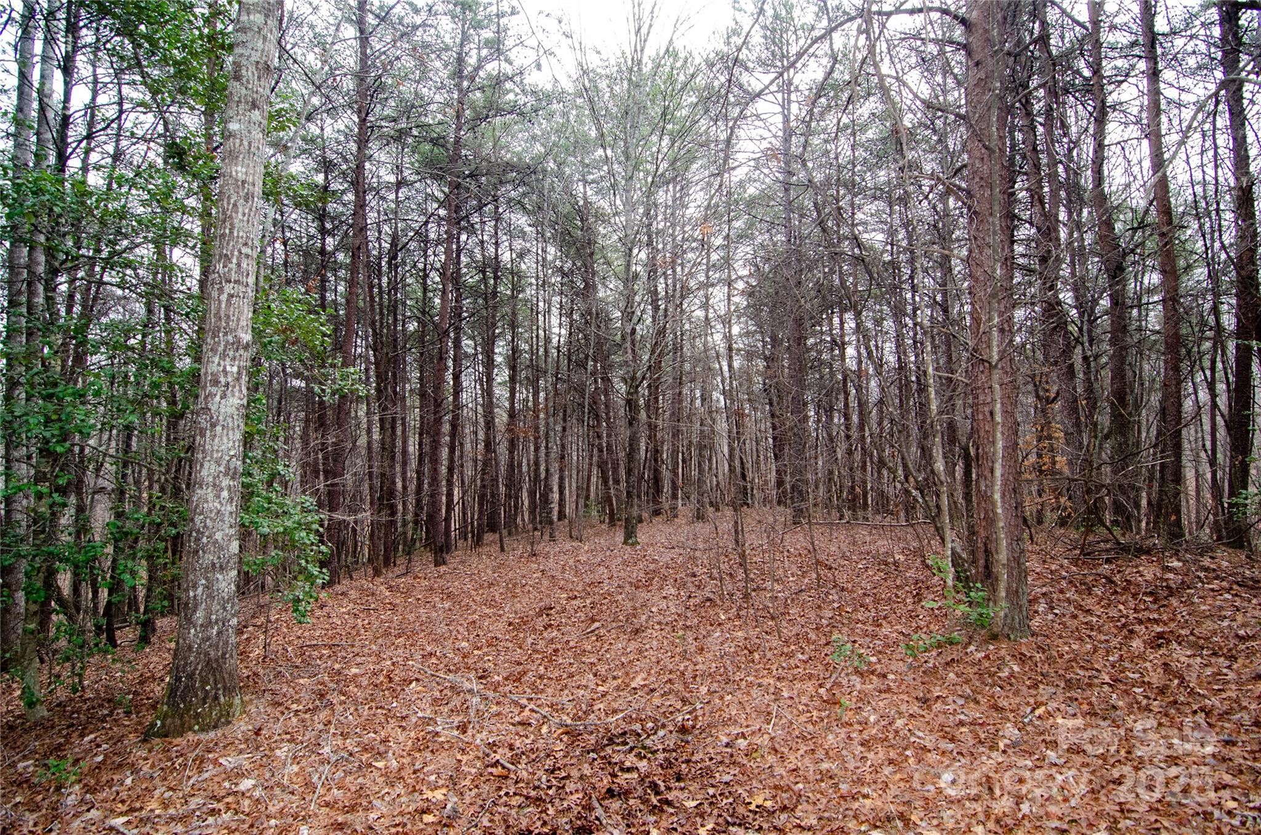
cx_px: 630
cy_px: 418
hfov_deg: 95.1
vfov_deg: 71.8
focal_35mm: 16
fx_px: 577
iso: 2000
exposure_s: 1/320
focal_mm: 11
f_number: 5.6
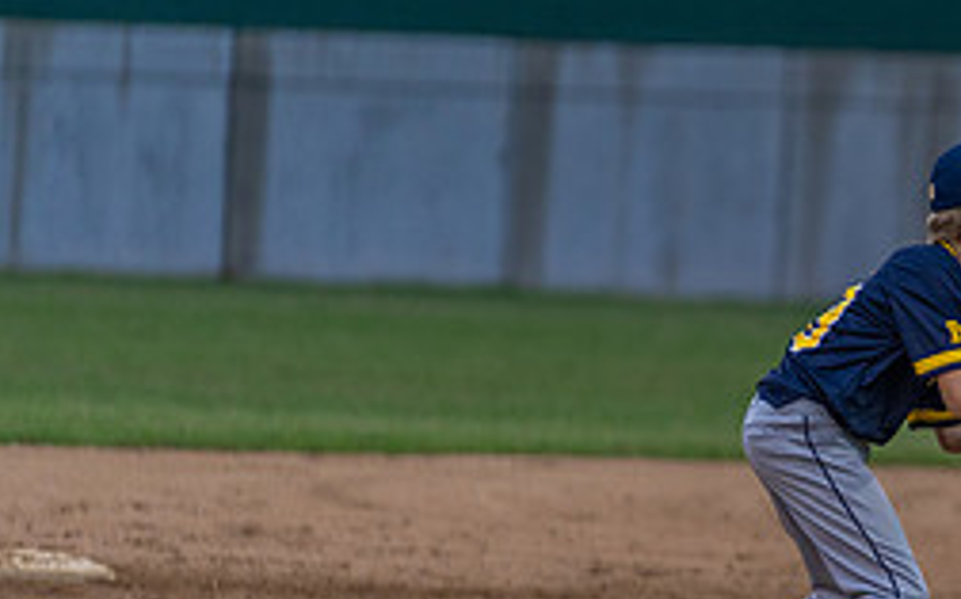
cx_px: 1098
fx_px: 11618
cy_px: 361
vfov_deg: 3.0
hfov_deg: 4.7
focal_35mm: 444
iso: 1600
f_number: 2.8
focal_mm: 189
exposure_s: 1/1250
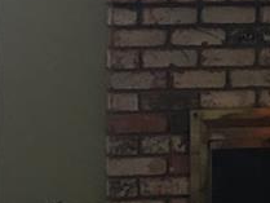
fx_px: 1623
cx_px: 333
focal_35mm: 208
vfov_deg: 7.1
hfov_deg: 9.4
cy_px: -37
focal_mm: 4.15
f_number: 2.2
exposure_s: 1/30
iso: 80
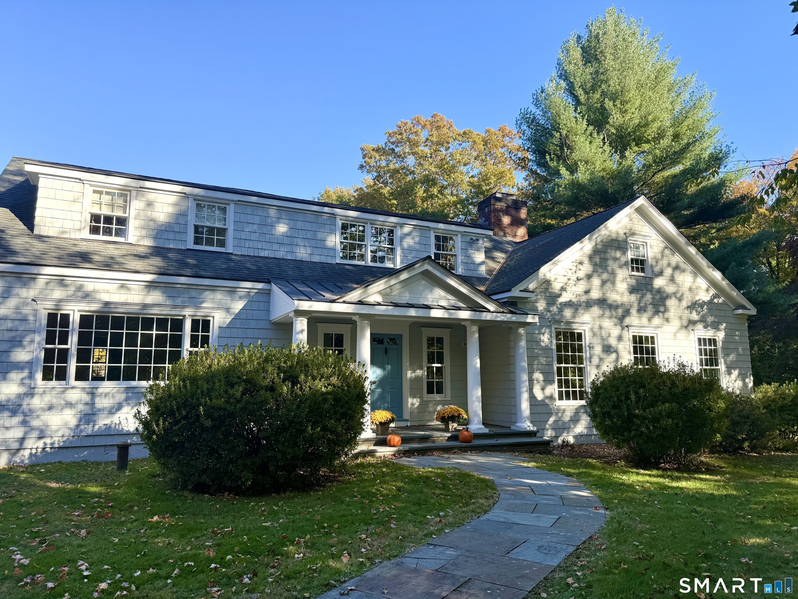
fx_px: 553
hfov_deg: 71.6
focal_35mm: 24
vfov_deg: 56.8
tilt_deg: +8.2
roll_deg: +0.4
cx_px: 399
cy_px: 300
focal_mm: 6.76
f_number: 1.78
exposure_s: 1/1211
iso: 80
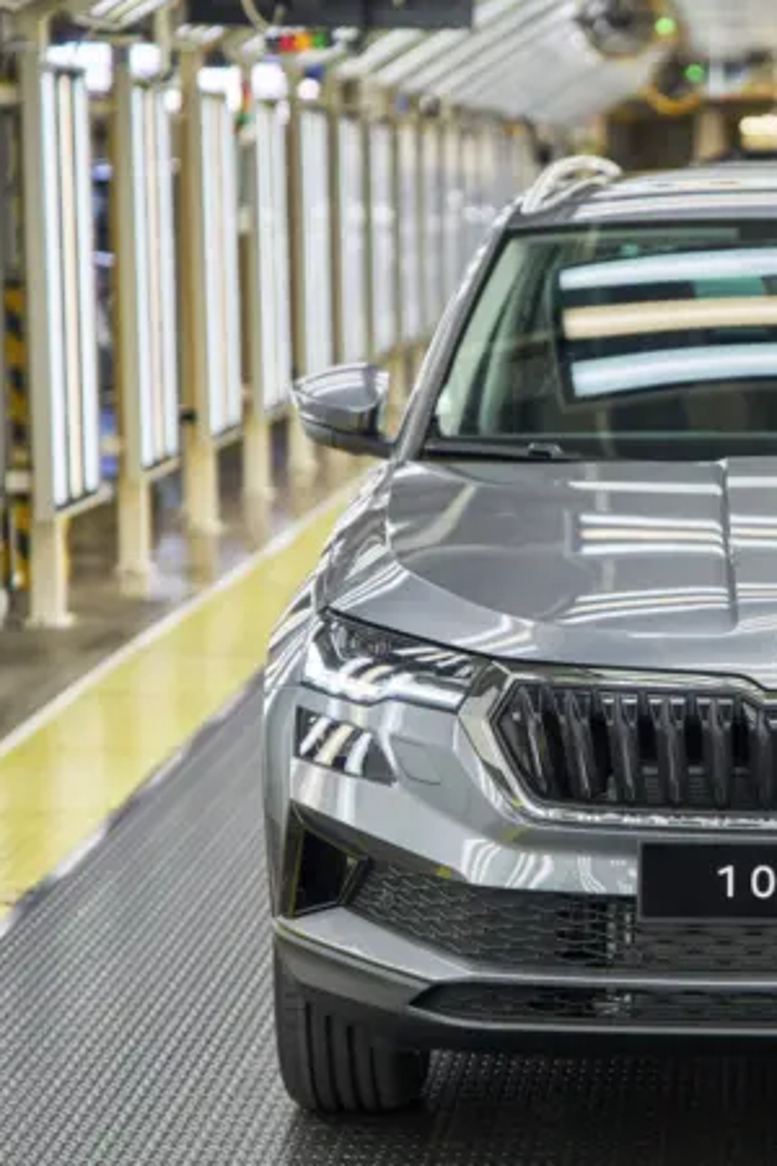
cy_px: 570
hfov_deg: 11.7
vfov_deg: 17.6
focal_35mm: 116
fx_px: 3755
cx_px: 782
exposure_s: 1/125
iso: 200
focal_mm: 68
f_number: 2
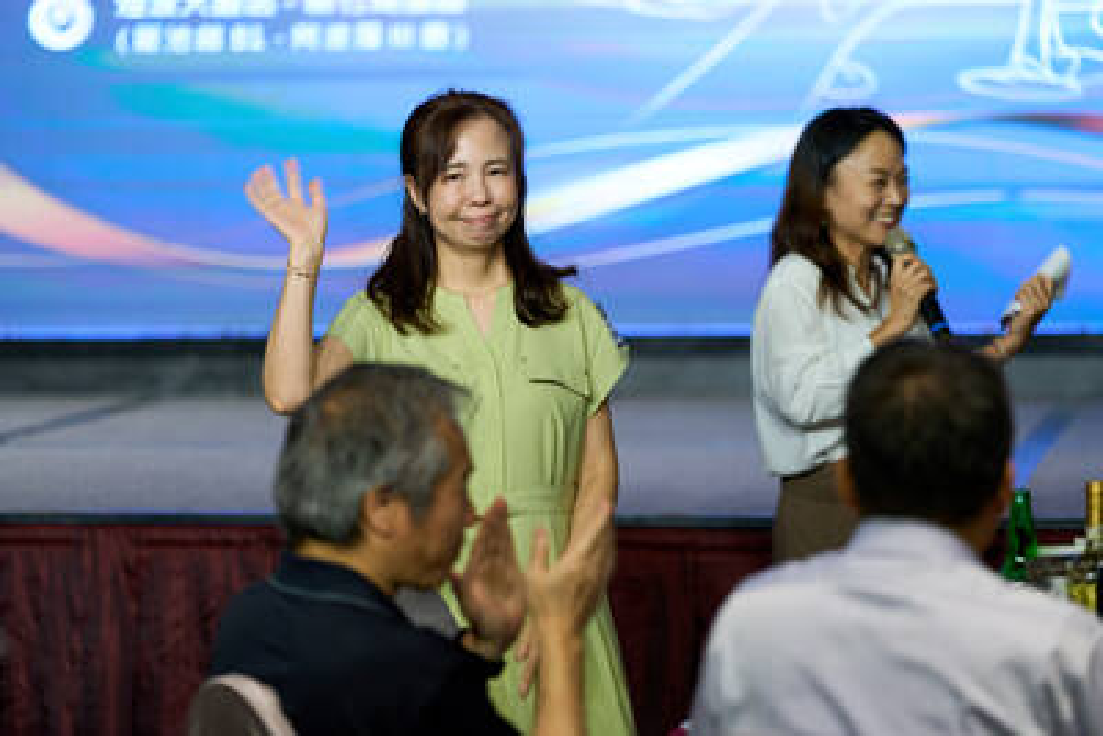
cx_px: 552
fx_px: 4475
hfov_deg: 14.1
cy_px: 368
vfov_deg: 9.4
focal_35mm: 146
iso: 800
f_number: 2.8
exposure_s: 1/200
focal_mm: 146
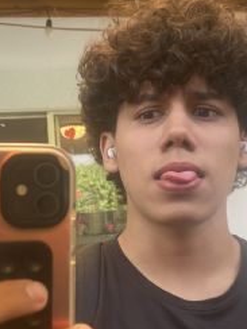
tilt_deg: -7.1
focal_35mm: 64
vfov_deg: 30.2
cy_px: 197
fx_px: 609
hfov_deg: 22.9
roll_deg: +2.9
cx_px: 120
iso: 32
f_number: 1.8
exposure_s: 1/122
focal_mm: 4.25
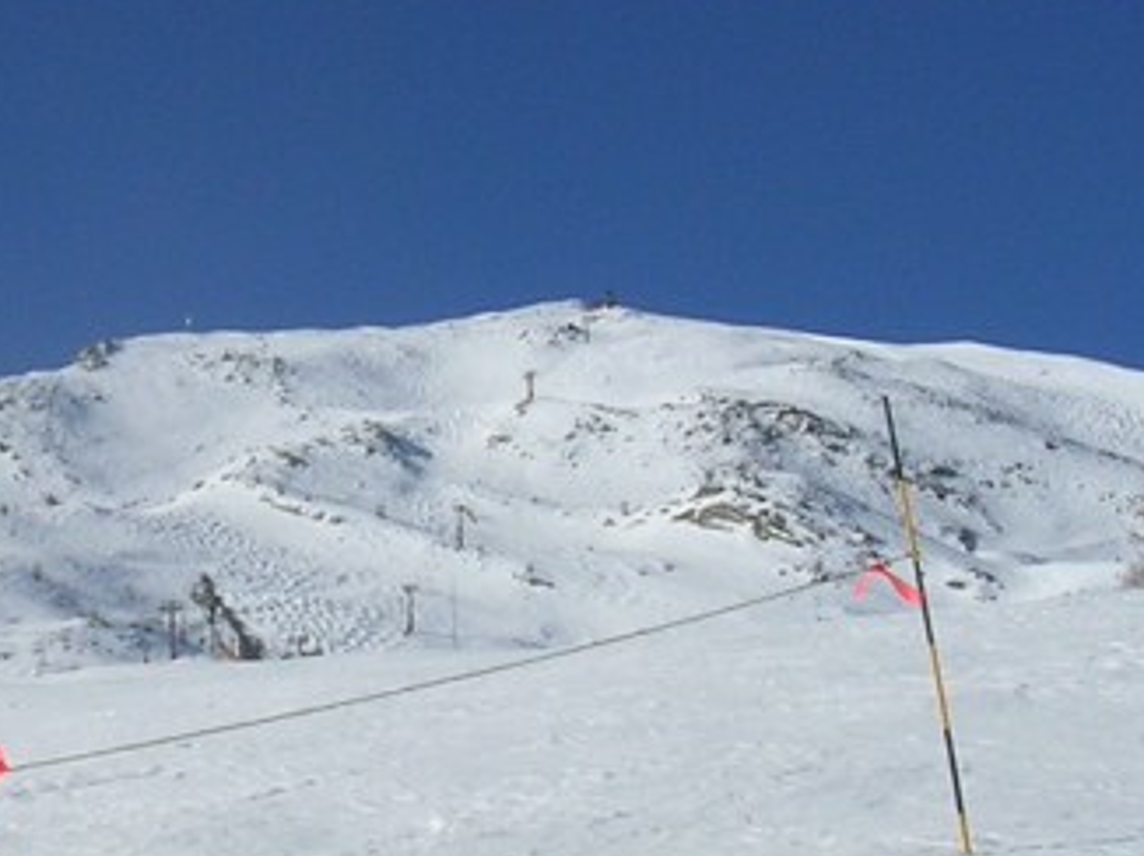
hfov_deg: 19.8
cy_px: 498
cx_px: 214
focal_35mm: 98
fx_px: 3236
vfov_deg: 15.1
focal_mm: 5.8
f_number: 5.6
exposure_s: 1/732
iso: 50
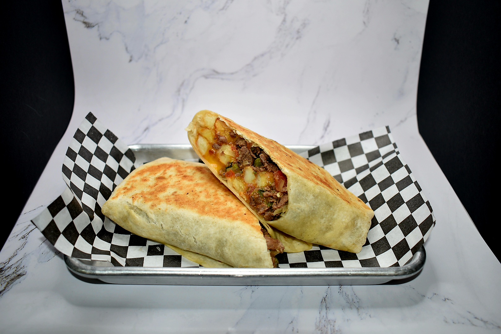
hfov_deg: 55.1
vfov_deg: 38.4
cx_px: 250
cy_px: 167
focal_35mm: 34
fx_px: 480
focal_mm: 23
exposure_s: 1/125
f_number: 3.8
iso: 100
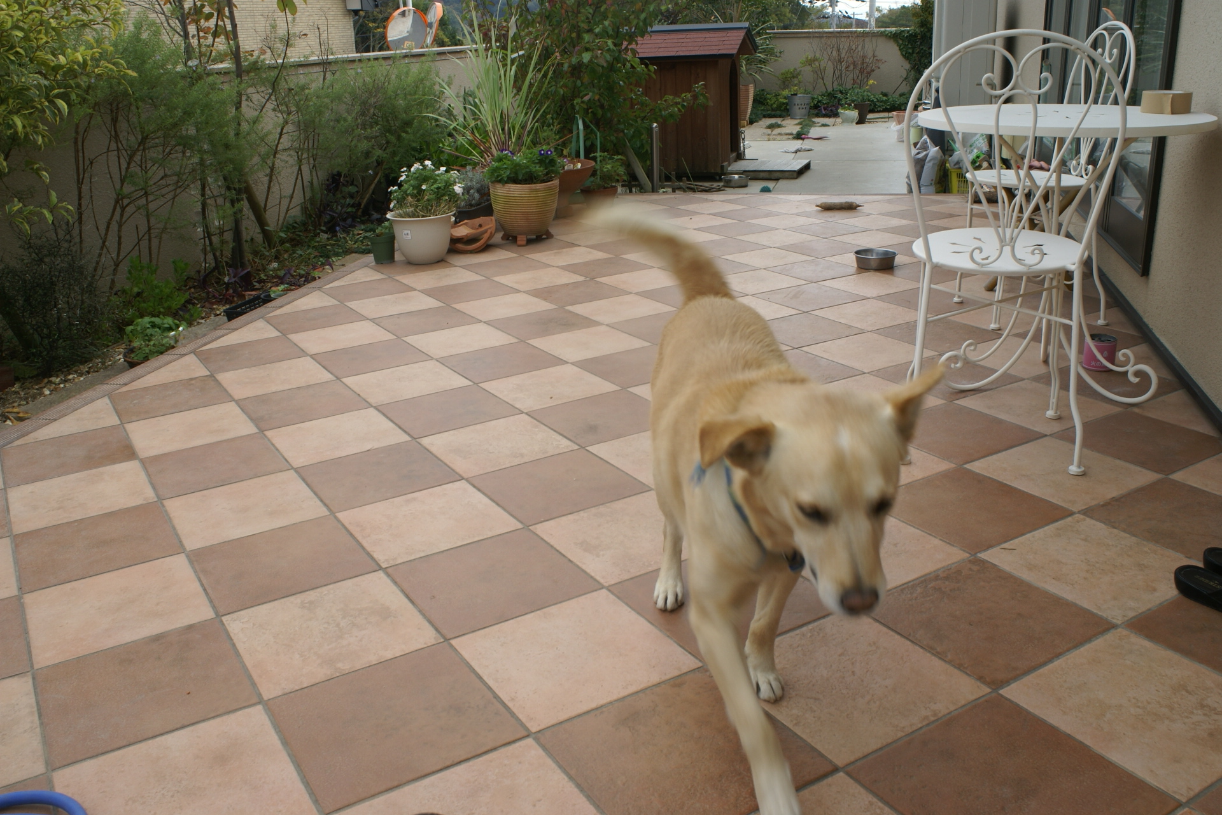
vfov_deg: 43.6
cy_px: 408
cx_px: 611
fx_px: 1018
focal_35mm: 30
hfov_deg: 61.9
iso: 100
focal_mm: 20
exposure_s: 1/60
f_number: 8
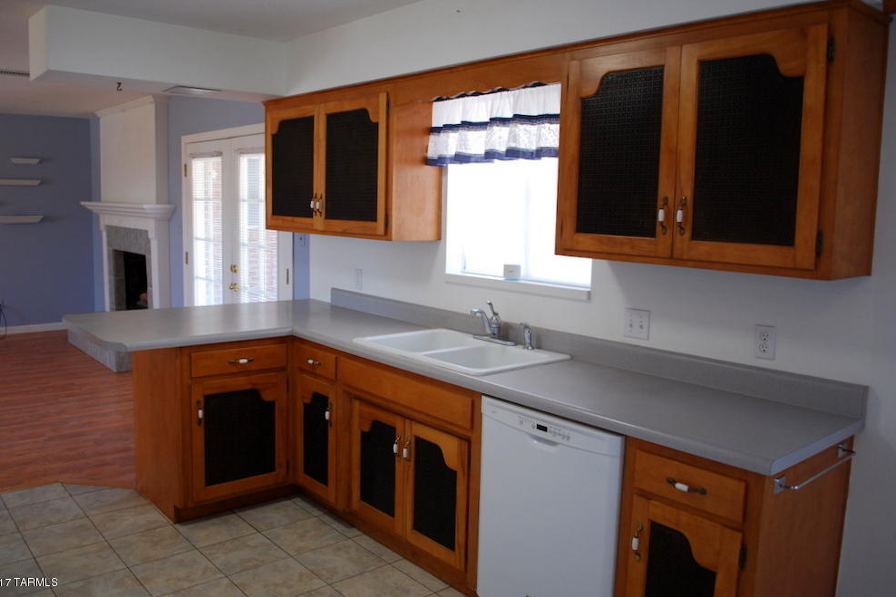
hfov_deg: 65.5
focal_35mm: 28
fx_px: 697
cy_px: 296
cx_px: 436
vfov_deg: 46.4
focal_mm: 18
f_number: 3.5
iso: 220
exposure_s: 1/30
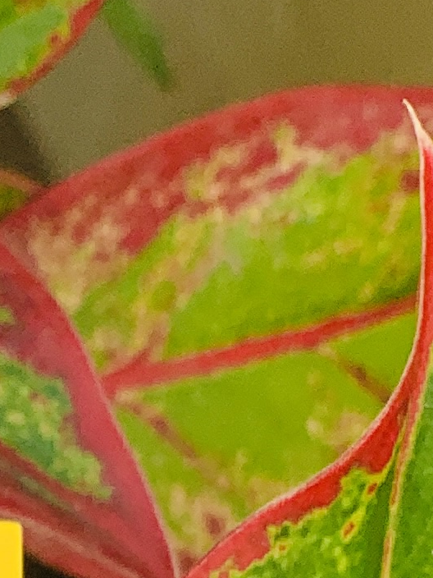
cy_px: 1543
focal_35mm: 298
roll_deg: -3.3
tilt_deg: -36.7
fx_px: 4970
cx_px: -612
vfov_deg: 6.3
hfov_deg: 4.9
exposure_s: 1/165
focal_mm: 6
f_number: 2.4
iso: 16
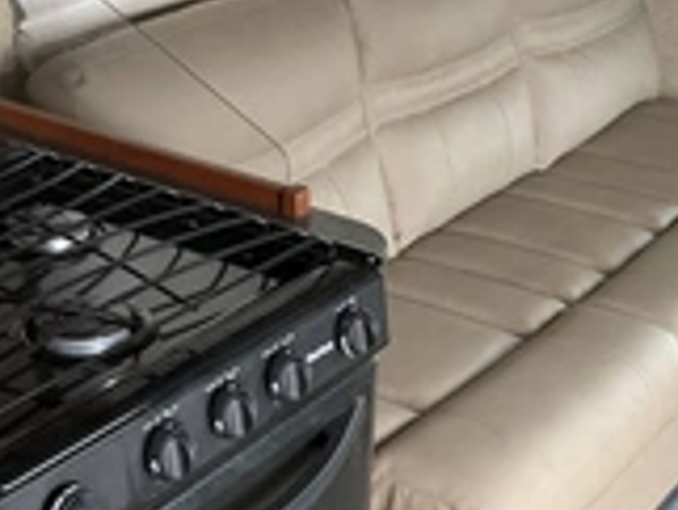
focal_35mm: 72
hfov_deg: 26.9
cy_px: 358
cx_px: 446
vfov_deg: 20.4
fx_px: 1411
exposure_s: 1/60
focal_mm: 3
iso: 80
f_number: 1.8
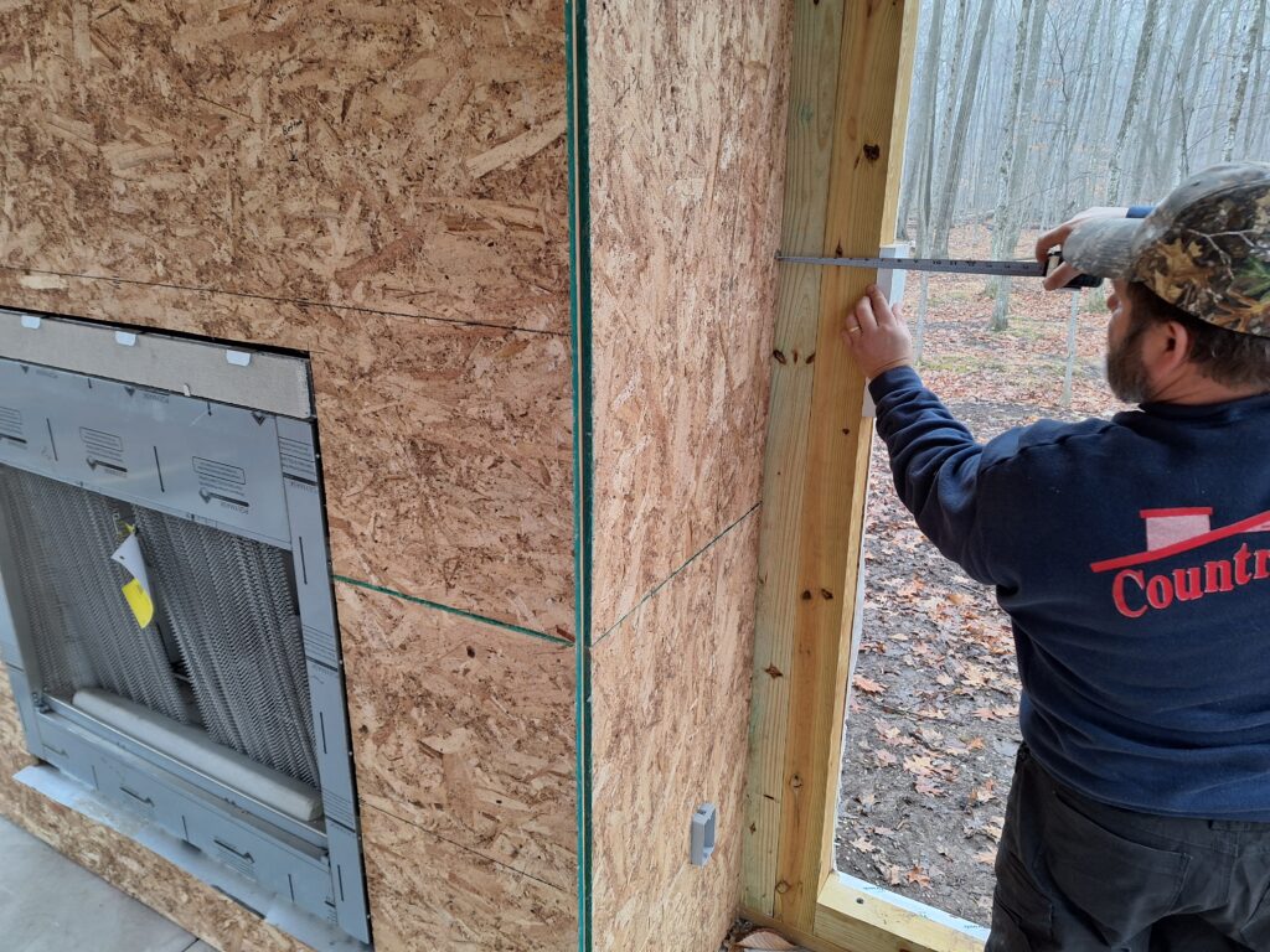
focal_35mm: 23
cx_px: 635
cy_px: 476
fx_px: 844
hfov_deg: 73.9
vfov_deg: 58.9
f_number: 1.8
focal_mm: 5.54
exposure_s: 1/40
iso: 125
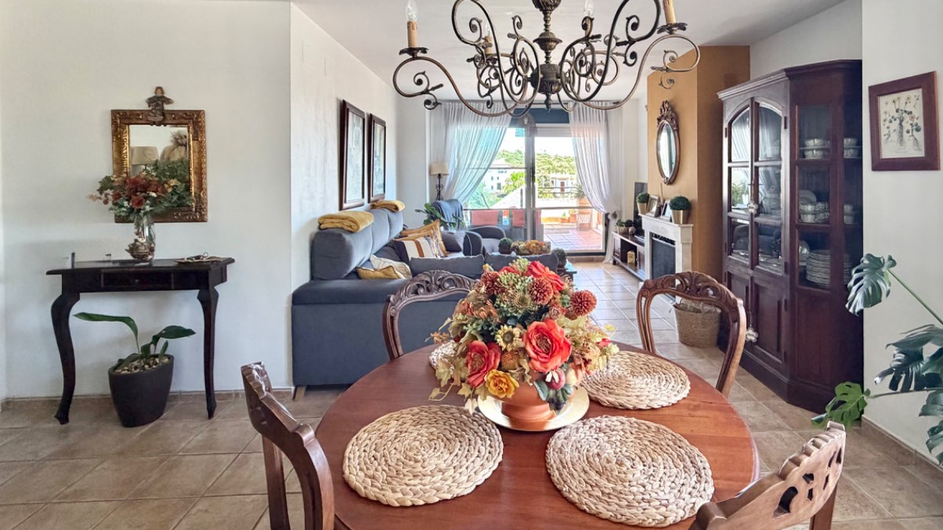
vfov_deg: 57.0
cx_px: 518
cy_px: 174
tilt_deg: -0.4
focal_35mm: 19
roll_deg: +0.3
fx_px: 475
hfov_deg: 89.3
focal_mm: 2.22
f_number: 2.2
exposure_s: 1/95
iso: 320
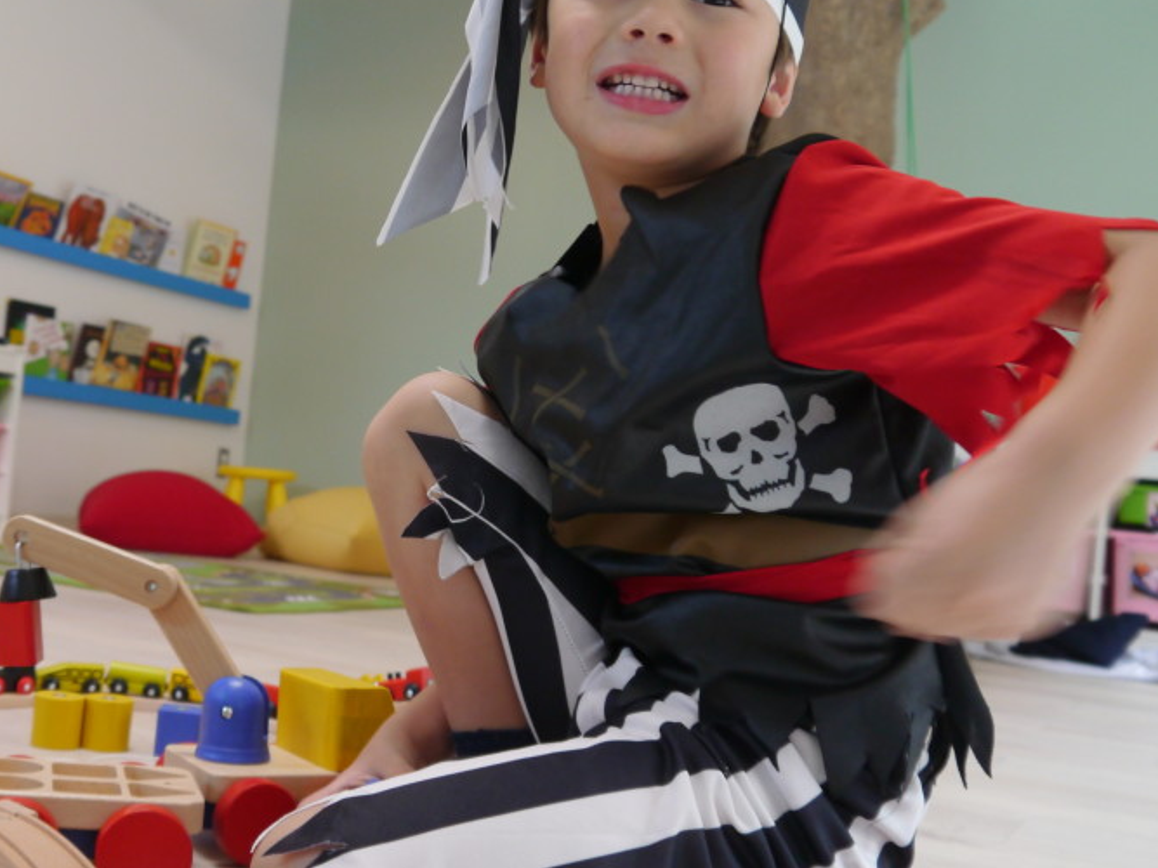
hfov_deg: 43.0
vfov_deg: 33.6
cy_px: 424
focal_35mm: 43
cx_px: 344
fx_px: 1438
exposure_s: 1/60
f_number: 3.5
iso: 500
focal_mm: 14
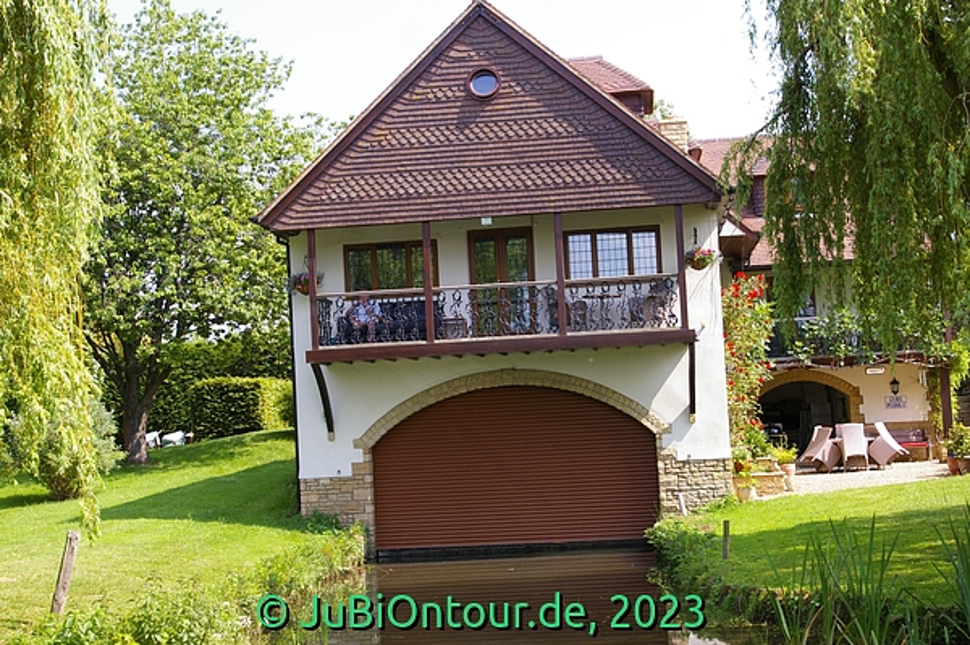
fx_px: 1535
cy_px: 322
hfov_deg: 35.1
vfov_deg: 23.7
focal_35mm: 57
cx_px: 485
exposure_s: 1/180
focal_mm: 38
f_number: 6.7
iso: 200
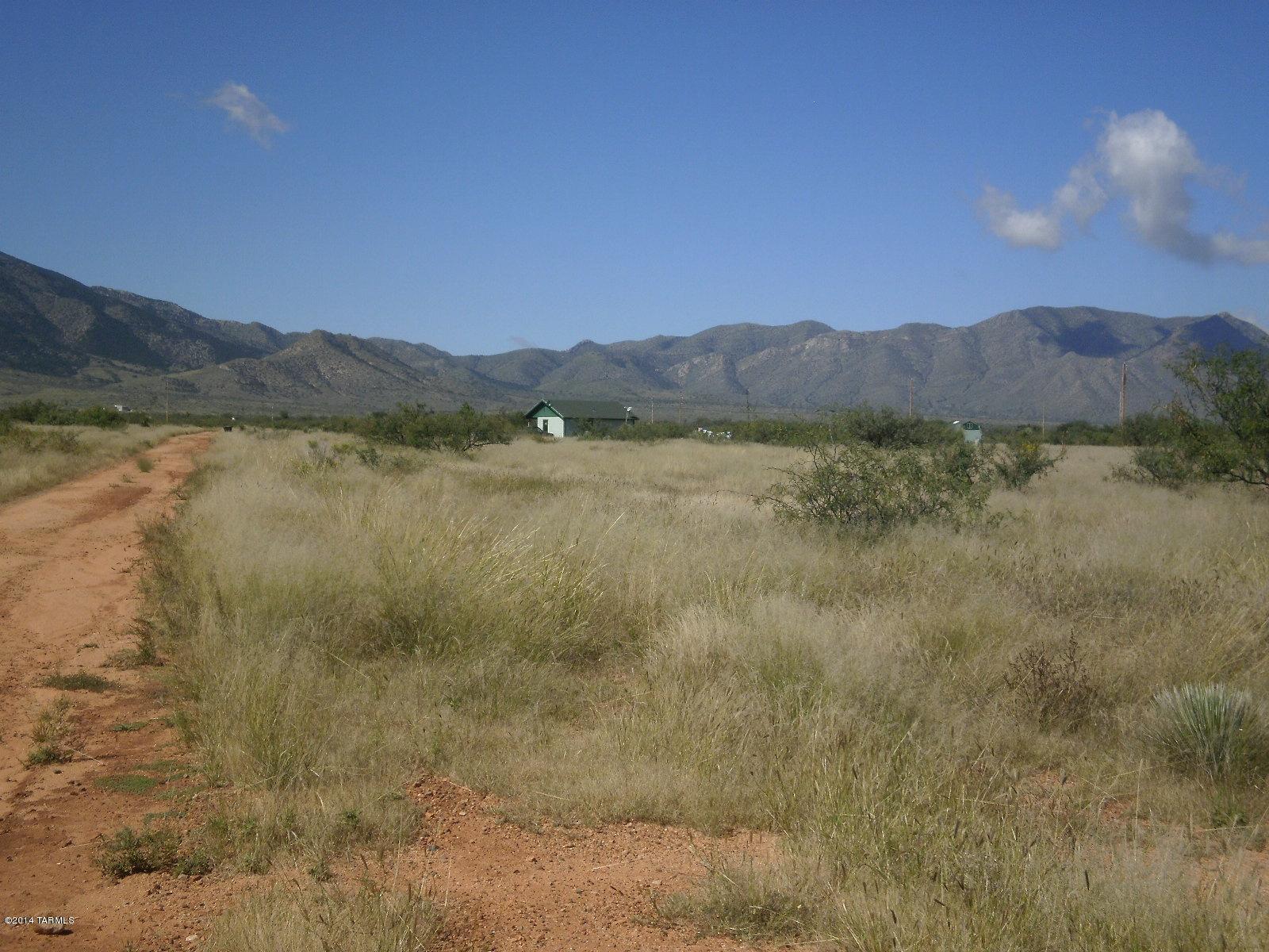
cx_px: 634
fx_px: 1870
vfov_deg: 28.6
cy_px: 476
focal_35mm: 51
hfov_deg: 37.5
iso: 100
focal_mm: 9.05
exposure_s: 1/250
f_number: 11.3
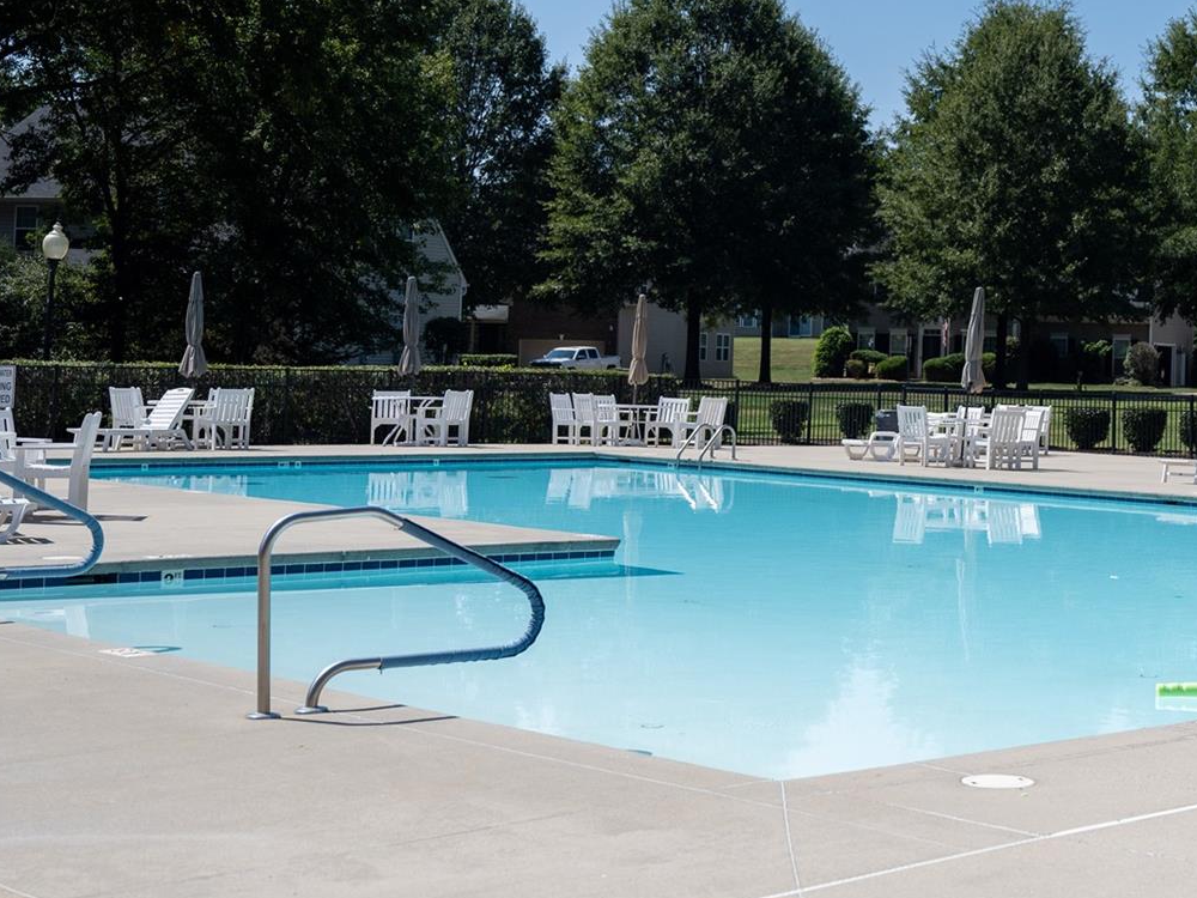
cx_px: 1098
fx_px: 2282
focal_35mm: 66
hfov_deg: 28.2
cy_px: 220
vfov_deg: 22.1
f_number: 3.2
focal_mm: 33.5
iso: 160
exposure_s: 1/4000
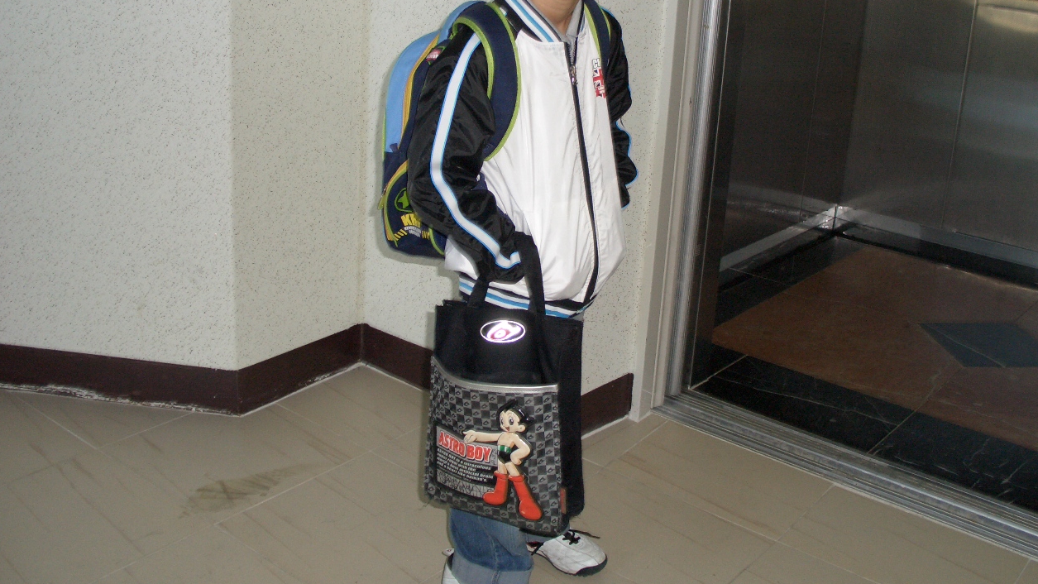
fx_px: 1101
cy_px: 196
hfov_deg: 50.5
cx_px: 519
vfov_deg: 29.5
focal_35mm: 40
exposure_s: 1/60
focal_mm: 7.8
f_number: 2.9
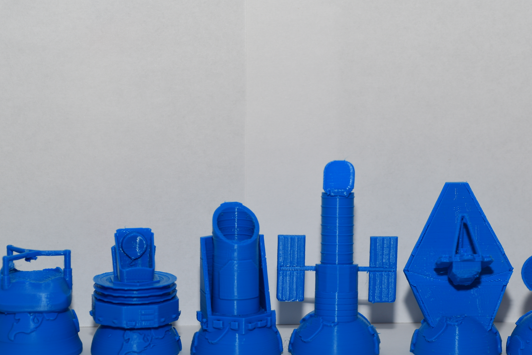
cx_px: 292
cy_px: 213
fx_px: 1729
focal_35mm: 117
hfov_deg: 17.5
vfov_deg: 11.7
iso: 100
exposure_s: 1/500
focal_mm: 60
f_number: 5.6
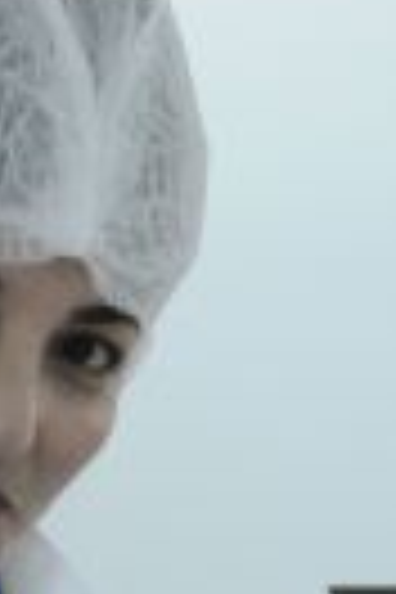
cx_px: 423
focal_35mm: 218
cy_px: 1055
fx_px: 3597
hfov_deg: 6.3
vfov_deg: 9.0
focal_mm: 24
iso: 800
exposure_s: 1/60
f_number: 4
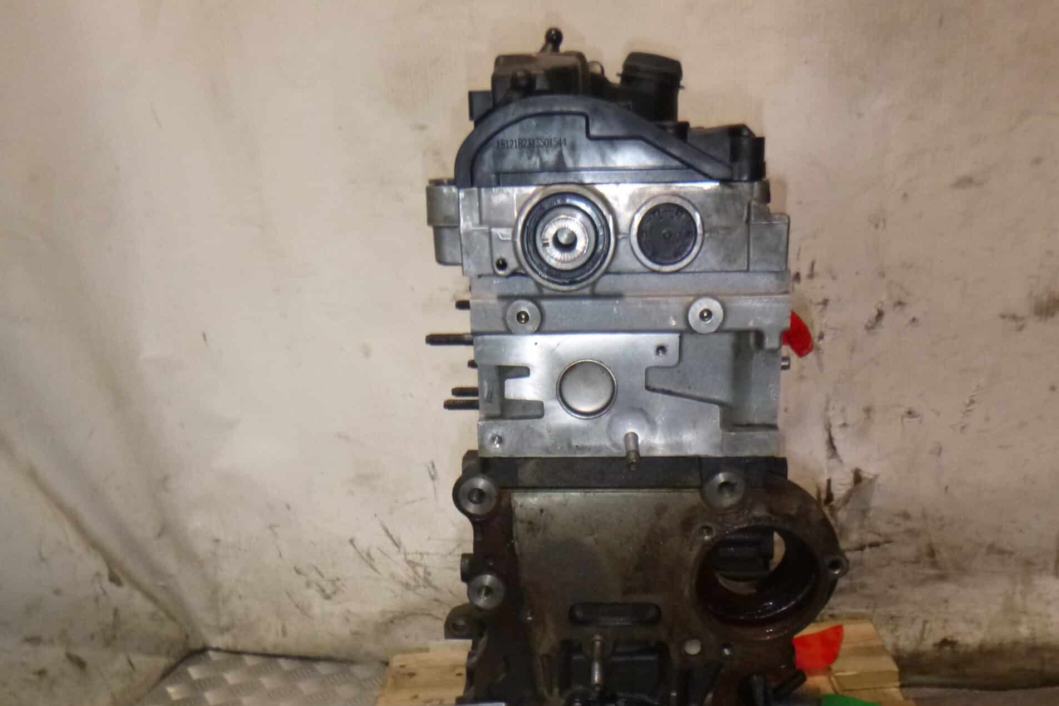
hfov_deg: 54.4
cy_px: 578
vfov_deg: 36.4
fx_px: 1030
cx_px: 534
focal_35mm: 35
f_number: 3.9
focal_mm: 4.5
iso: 320
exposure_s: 1/60
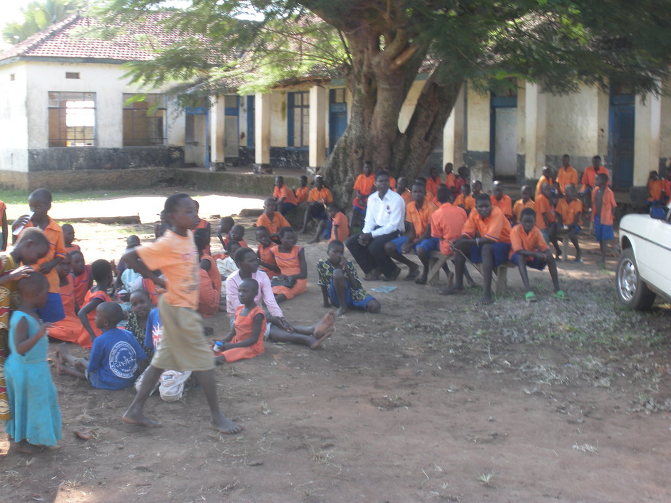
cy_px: 252
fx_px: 853
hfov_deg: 42.9
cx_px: 336
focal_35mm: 44
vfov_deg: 32.9
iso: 66
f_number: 4
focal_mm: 7.7
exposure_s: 1/55.6
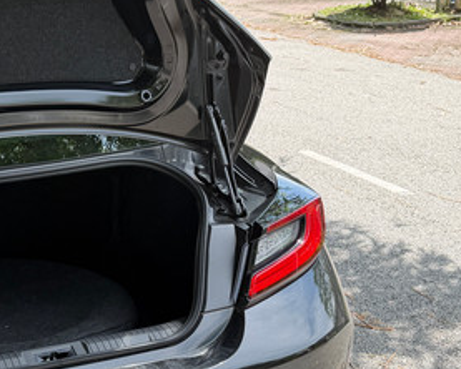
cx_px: 18
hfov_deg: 25.6
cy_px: 261
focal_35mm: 71
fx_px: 969
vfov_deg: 21.5
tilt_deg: -20.9
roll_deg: +0.2
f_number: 1.78
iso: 80
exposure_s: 1/1122
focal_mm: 6.76
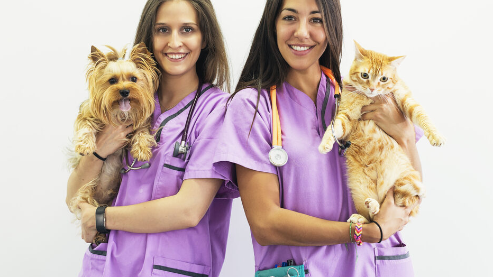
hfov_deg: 38.5
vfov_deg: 22.2
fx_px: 706
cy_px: 114
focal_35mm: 54
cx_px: 244
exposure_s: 1/80
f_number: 4
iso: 500
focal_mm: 50
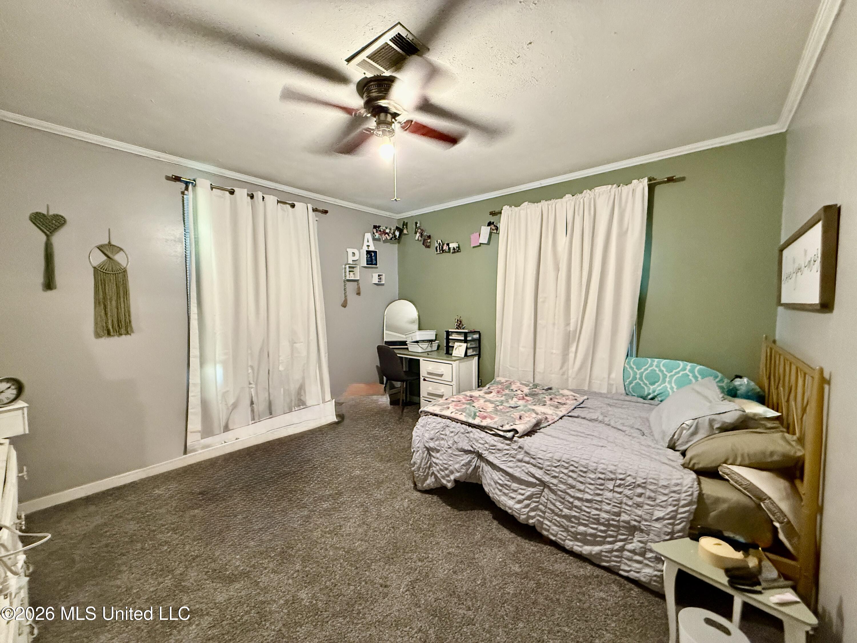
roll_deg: +0.2
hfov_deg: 102.1
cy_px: 322
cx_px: 428
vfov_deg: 85.7
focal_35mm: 14
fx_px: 347
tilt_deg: -3.6
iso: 800
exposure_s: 1/60
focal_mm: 2.22
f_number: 2.2
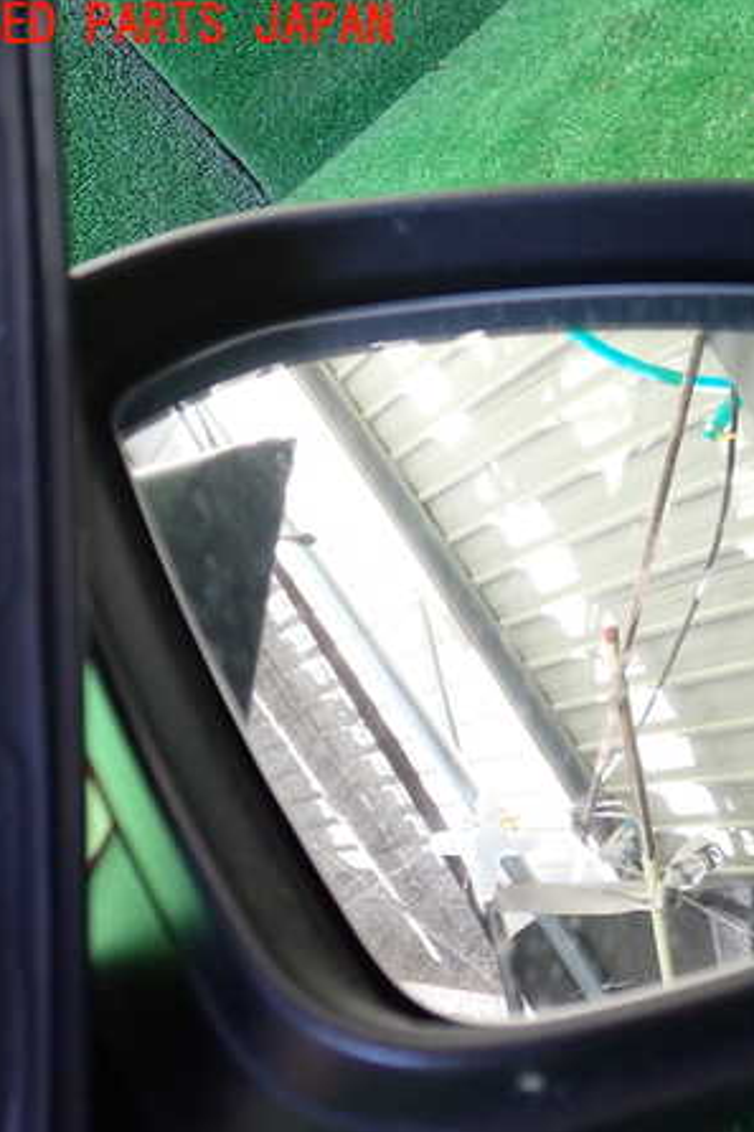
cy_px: 566
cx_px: 693
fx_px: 1320
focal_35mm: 42
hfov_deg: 30.3
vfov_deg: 46.4
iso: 200
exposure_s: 1/125
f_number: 2.3
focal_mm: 5.4
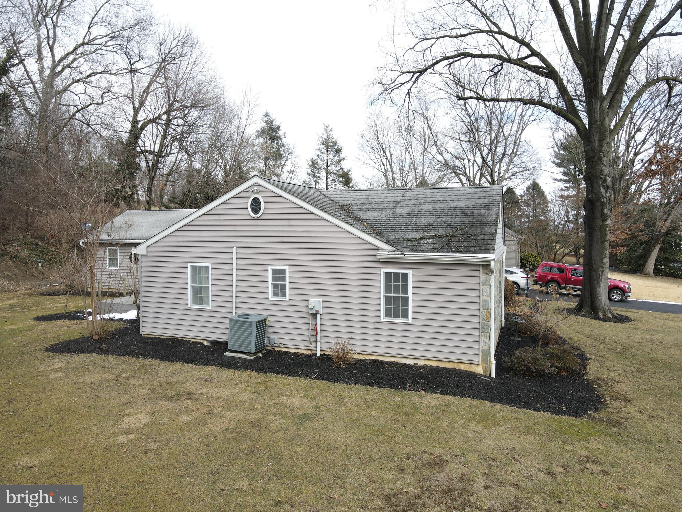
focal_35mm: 24
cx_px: 341
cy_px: 256
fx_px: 473
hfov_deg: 71.6
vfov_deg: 56.8
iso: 110
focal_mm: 4.5
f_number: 2.8
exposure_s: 1/180
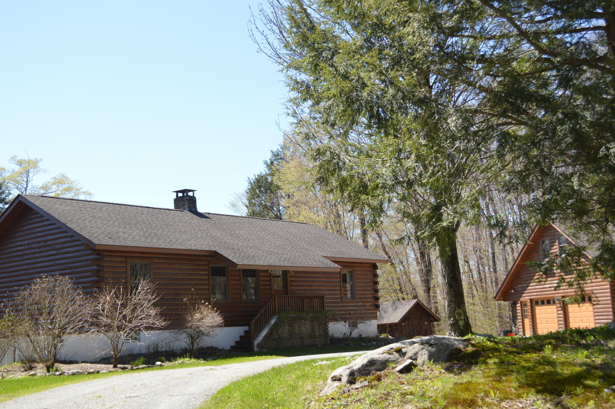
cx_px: 308
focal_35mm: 45
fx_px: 768
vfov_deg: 29.8
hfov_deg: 43.6
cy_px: 204
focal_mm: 30
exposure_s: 1/200
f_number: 5.6
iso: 100
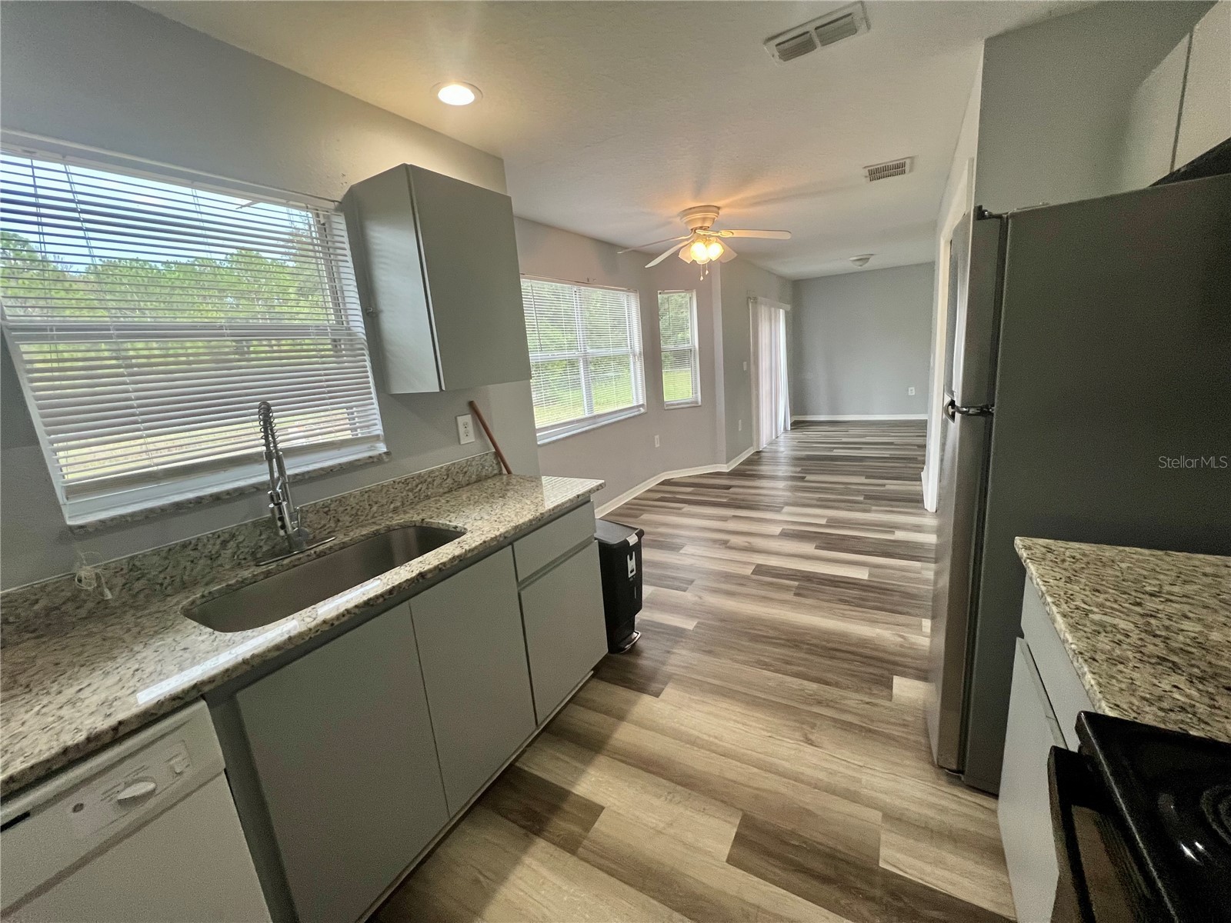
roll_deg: +4.3
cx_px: 616
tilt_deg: -13.4
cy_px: 462
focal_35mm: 13
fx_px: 462
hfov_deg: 106.2
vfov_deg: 89.9
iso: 250
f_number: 1.8
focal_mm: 1.57
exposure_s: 1/120
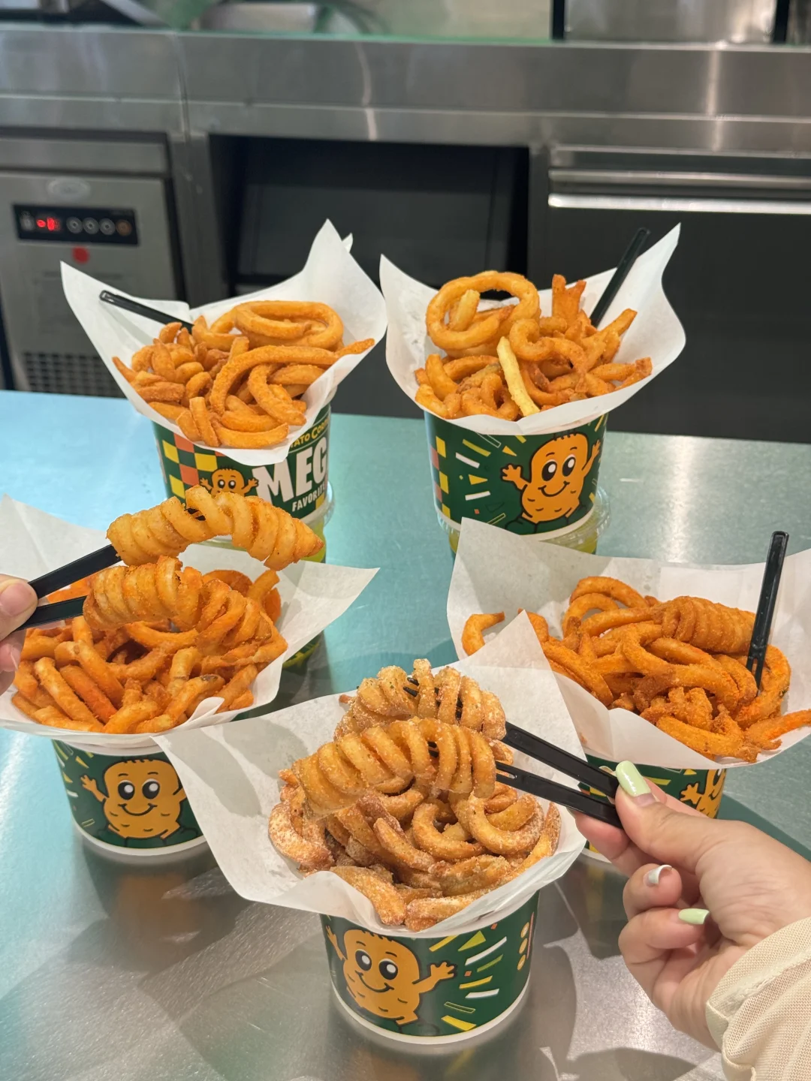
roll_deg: +1.5
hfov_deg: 30.3
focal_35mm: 48
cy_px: 540
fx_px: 1499
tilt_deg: -29.9
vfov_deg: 39.7
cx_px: 406
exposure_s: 1/100
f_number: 1.78
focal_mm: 6.76
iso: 125
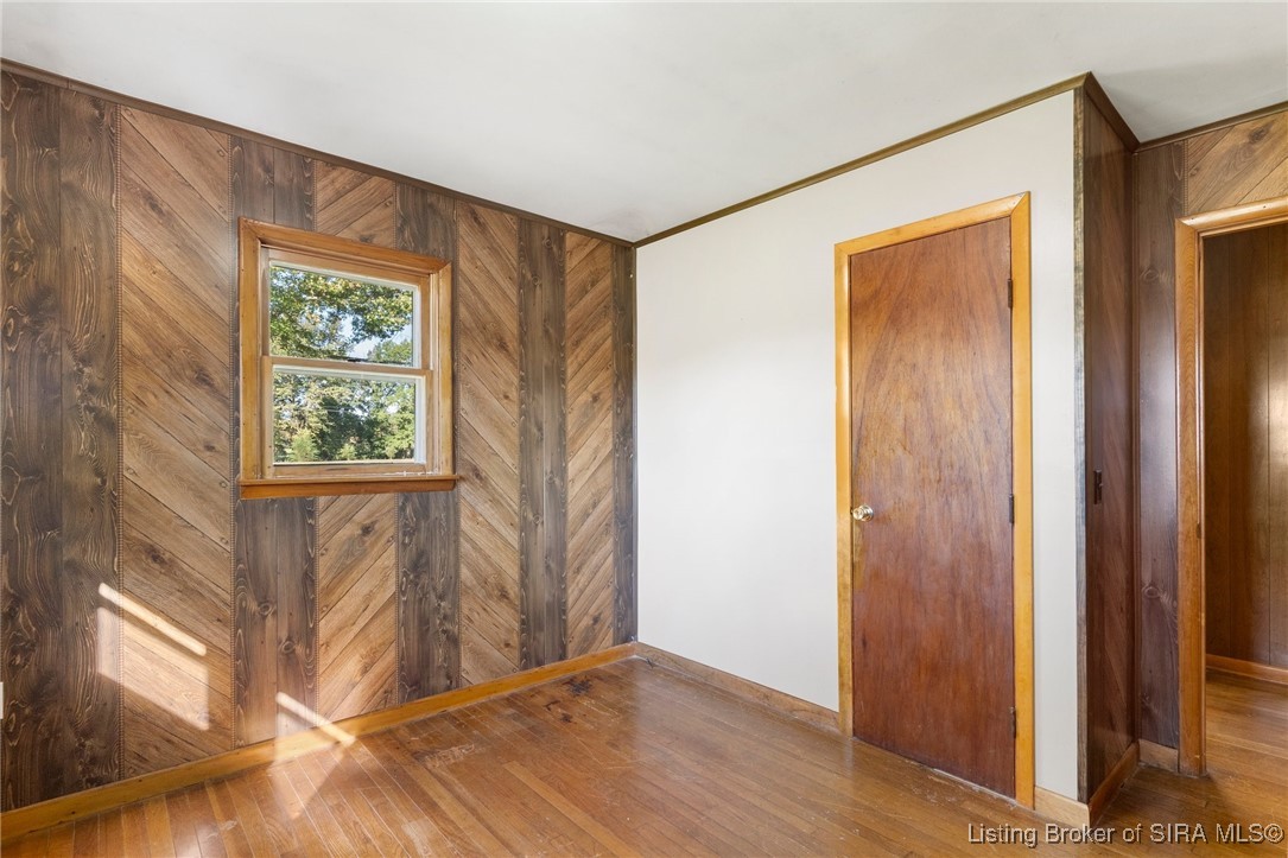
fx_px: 608
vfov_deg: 70.4
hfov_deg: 93.3
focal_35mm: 17
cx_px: 644
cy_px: 429
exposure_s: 1/5
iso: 1600
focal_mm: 17
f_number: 7.1
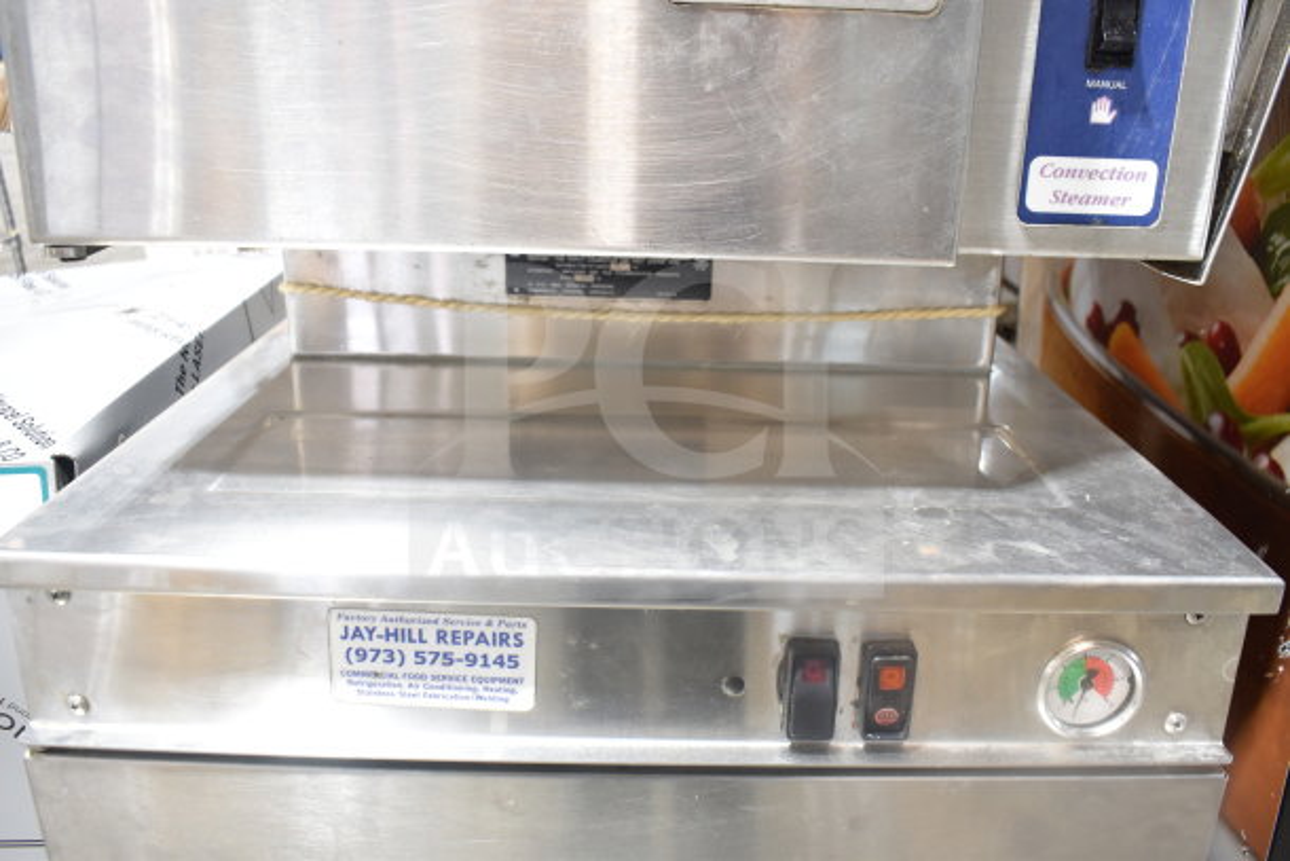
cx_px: 645
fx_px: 1075
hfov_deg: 61.9
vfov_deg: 43.6
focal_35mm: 30
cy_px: 430
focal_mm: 20
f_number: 3.8
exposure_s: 1/30
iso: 720
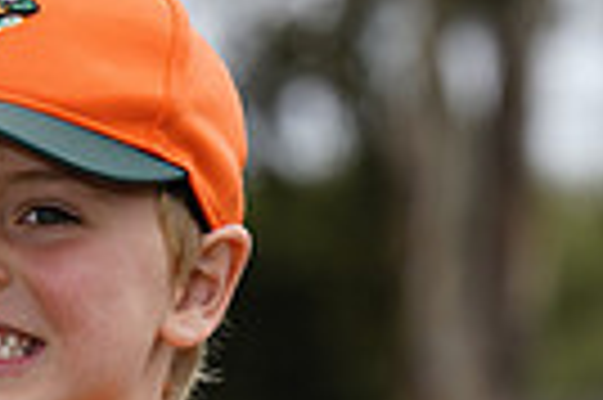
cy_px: 604
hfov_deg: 3.4
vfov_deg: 2.3
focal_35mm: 607
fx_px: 10155
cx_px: 90
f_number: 5.6
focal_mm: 140
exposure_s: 1/250
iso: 50
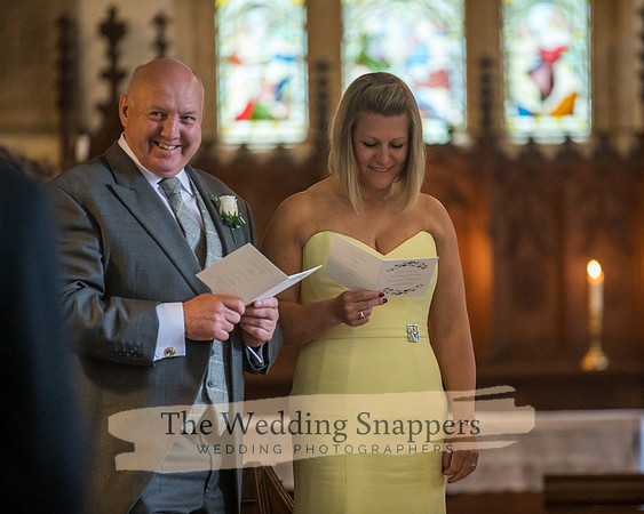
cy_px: 257
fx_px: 6445
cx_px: 374
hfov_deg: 5.7
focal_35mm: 338
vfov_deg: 4.6
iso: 5000
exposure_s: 1/400
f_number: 2.8
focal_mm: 300
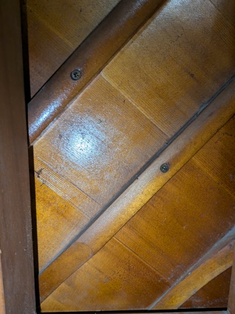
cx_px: 128
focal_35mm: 29
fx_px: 262
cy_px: 178
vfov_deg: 61.4
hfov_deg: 48.2
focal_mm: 5.43
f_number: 1.89
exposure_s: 1/33.3
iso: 189
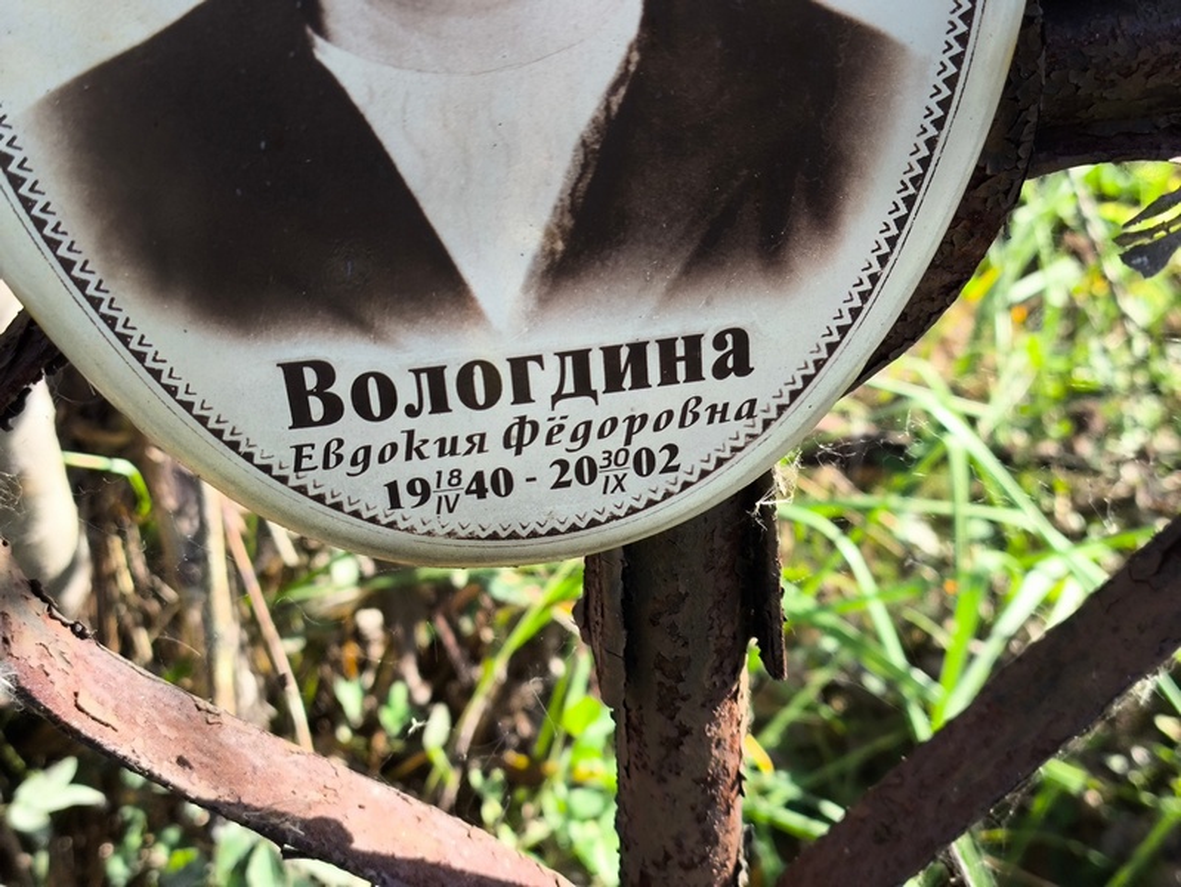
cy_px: 444
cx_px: 590
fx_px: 1707
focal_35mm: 50
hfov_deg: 38.2
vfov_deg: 29.1
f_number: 1.7
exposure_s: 1/246
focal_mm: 4.71
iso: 50
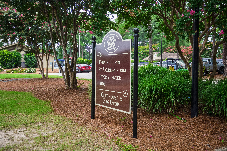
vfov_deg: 36.9
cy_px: 76
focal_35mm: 36
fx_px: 227
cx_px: 114
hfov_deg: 53.1
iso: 640
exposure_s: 1/400
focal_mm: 24
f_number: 5
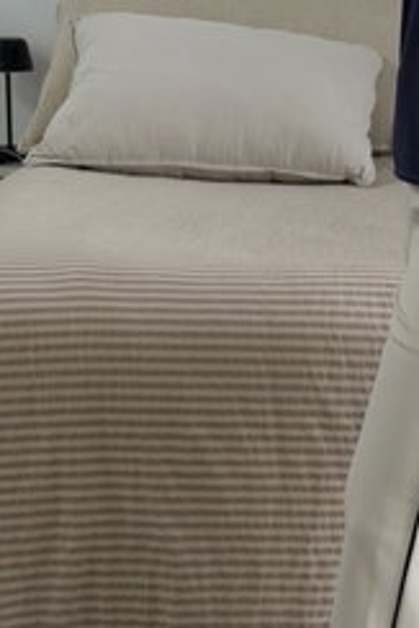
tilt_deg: -27.8
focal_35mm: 109
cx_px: 406
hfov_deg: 12.5
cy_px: 418
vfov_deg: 18.7
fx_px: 1900
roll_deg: -1.2
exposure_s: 1/177
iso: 50
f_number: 1.78
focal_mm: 6.76
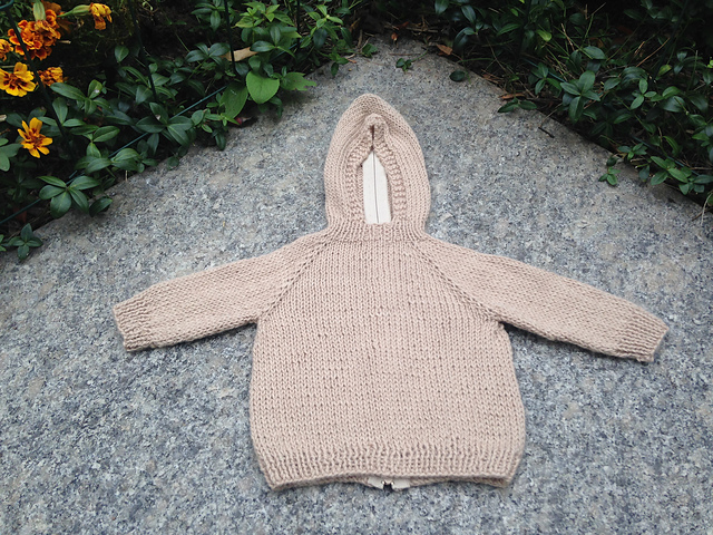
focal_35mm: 33
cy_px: 268
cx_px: 356
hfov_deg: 55.4
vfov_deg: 42.9
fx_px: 680
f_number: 2.4
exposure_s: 1/311
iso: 50
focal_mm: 4.12
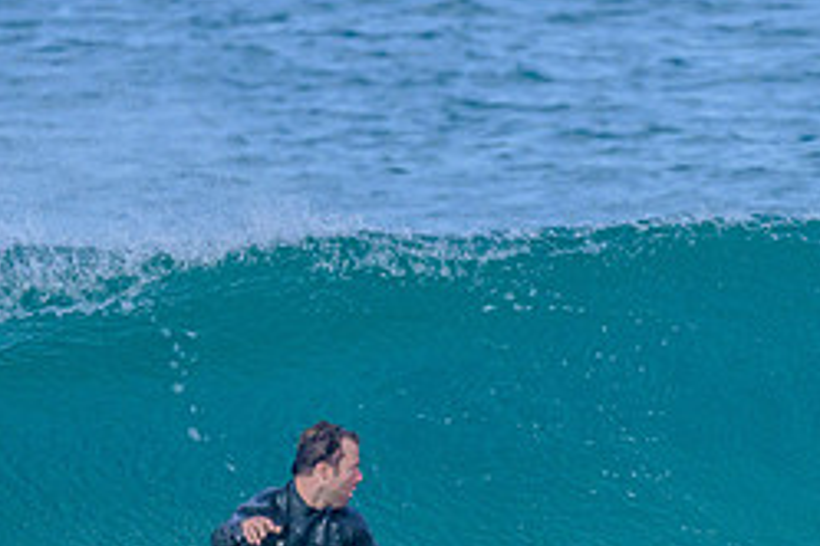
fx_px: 58443
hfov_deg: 0.8
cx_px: 456
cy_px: 375
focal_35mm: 2566
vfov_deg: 0.5
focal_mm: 800
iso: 400
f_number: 6.3
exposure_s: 1/2000
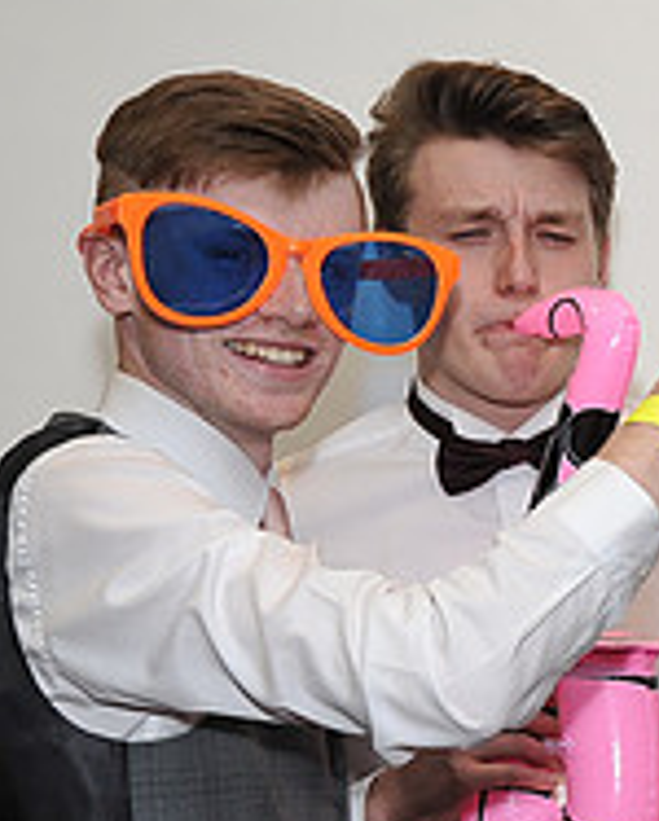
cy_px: 781
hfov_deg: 11.6
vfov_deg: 15.5
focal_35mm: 122
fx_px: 2970
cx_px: 1221
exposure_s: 1/60
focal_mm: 42
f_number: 6.3
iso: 800
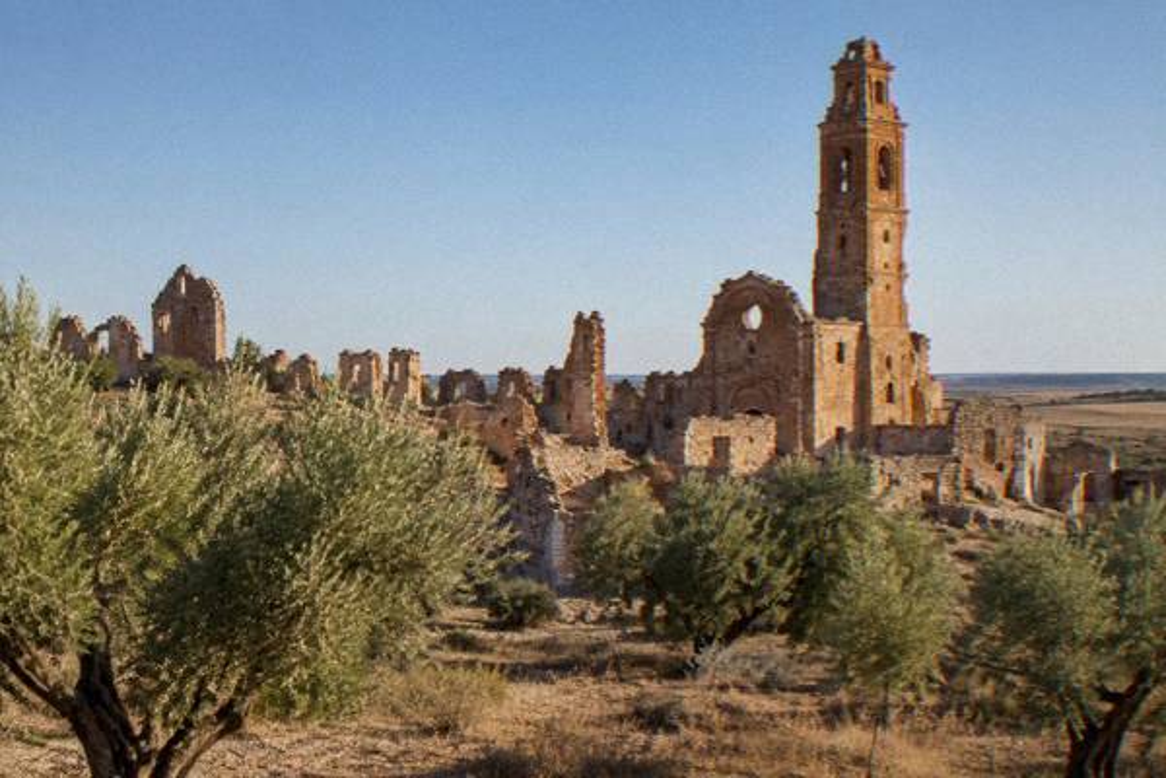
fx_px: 1134
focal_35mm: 35
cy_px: 389
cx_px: 583
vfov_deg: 37.9
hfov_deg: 54.4
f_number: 4
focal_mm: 35
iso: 400
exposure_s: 1/1250
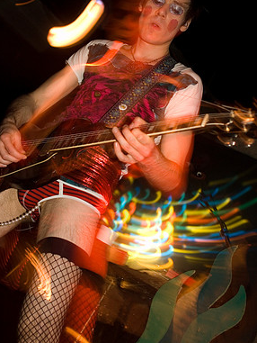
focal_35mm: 60
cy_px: 150
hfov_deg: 24.6
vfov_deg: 32.4
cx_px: 124
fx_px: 589
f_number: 3.2
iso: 800
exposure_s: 1/13
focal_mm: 35
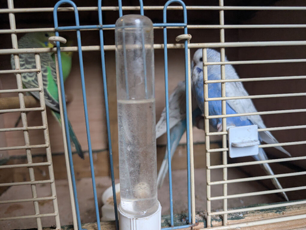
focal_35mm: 24
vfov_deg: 56.9
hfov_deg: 71.5
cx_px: 153
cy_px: 115
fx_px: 212
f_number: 1.68
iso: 130
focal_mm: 6.9
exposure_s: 1/100
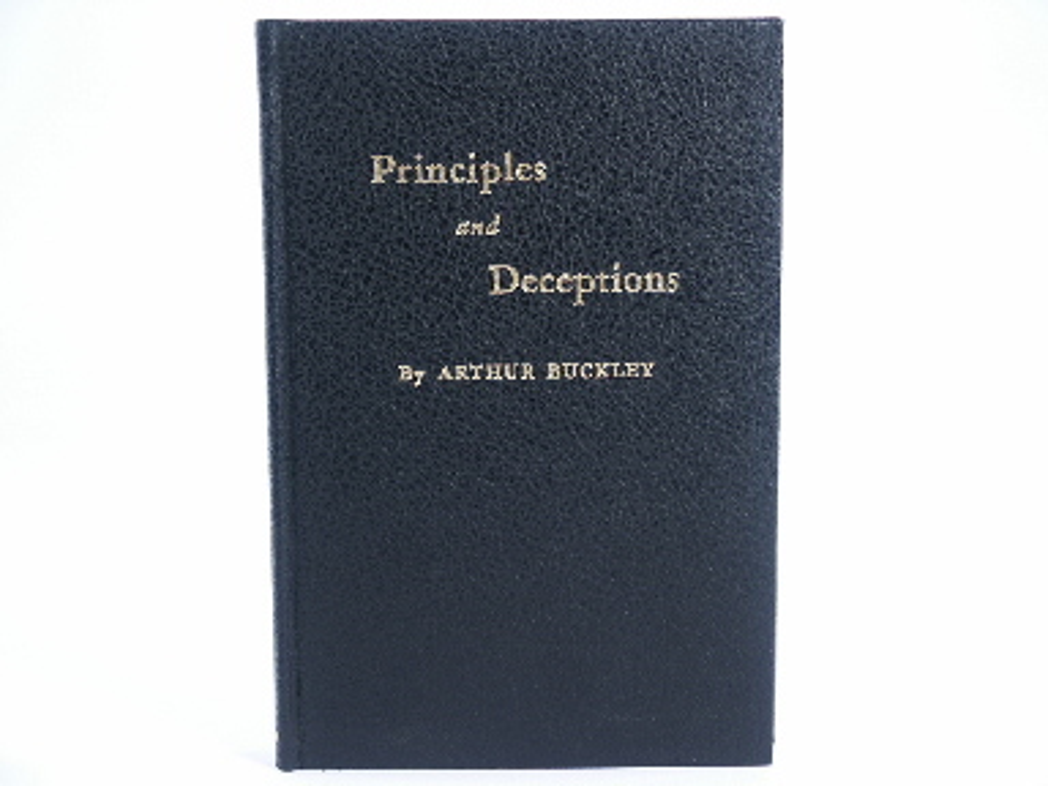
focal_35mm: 78
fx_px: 2361
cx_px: 524
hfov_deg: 25.0
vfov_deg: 18.9
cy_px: 393
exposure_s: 1/60
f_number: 3.6
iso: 80
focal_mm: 15.54
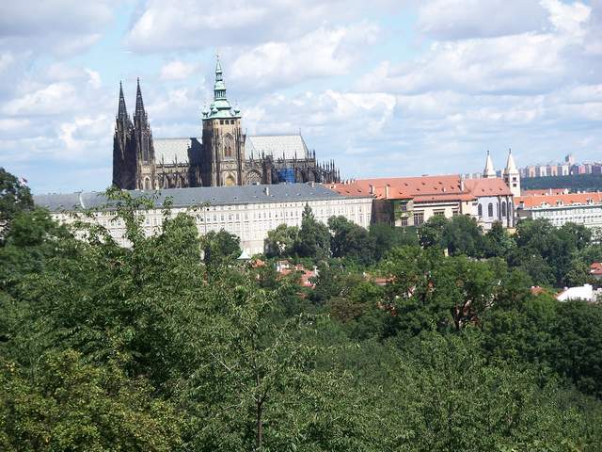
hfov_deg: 17.4
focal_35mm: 113
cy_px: 226
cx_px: 301
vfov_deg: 13.1
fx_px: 1965
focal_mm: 23.9
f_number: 3.6
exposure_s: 1/640
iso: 64
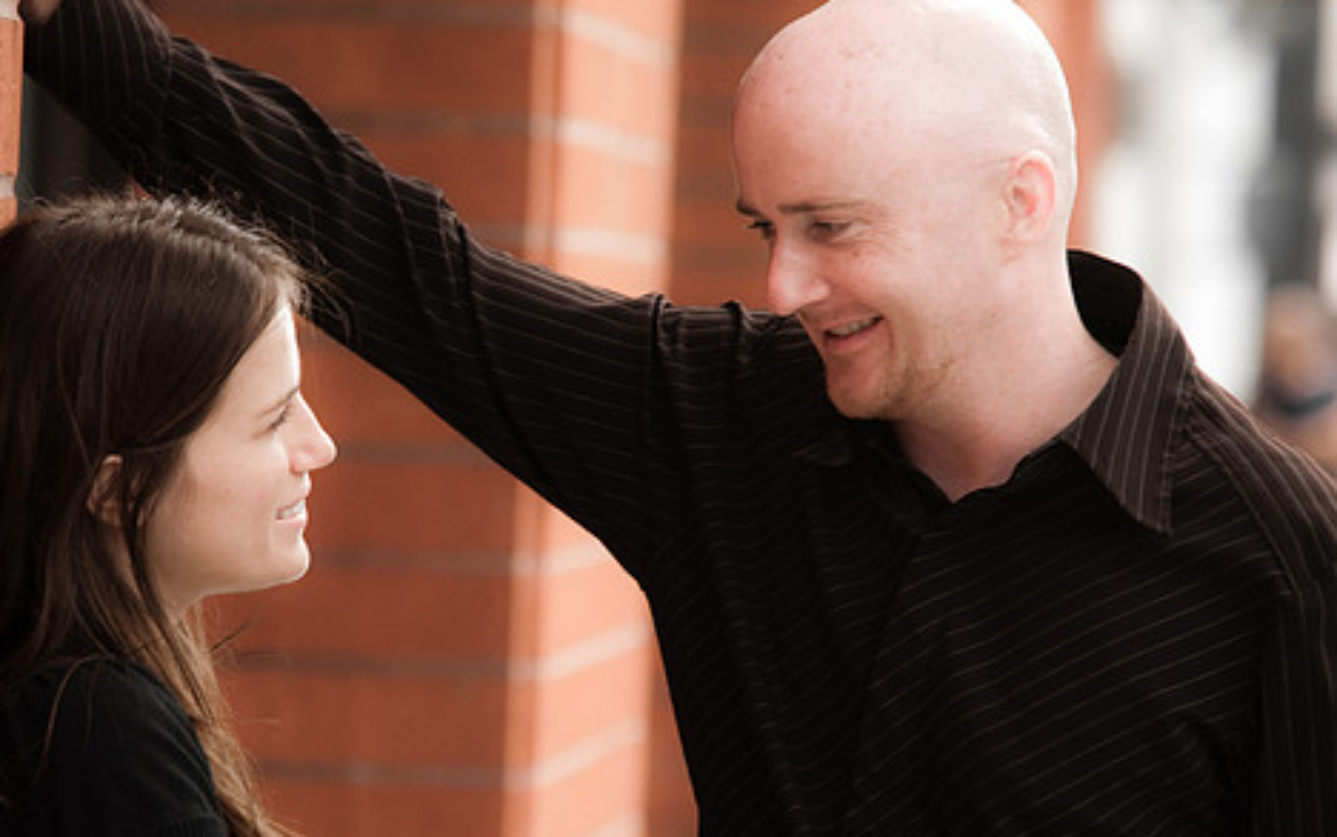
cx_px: 520
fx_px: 12782
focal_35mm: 351
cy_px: 483
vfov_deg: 3.8
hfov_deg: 6.0
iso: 200
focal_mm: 185
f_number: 4.5
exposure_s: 1/250
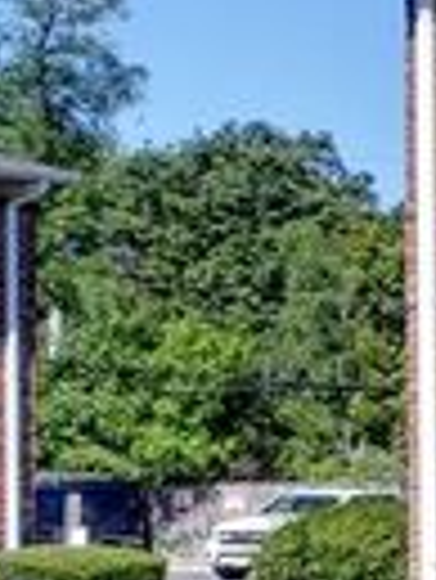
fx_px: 2109
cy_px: 441
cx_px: 2095
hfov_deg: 6.6
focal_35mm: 126
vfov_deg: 15.6
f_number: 9
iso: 320
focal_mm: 11
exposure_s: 1/1000
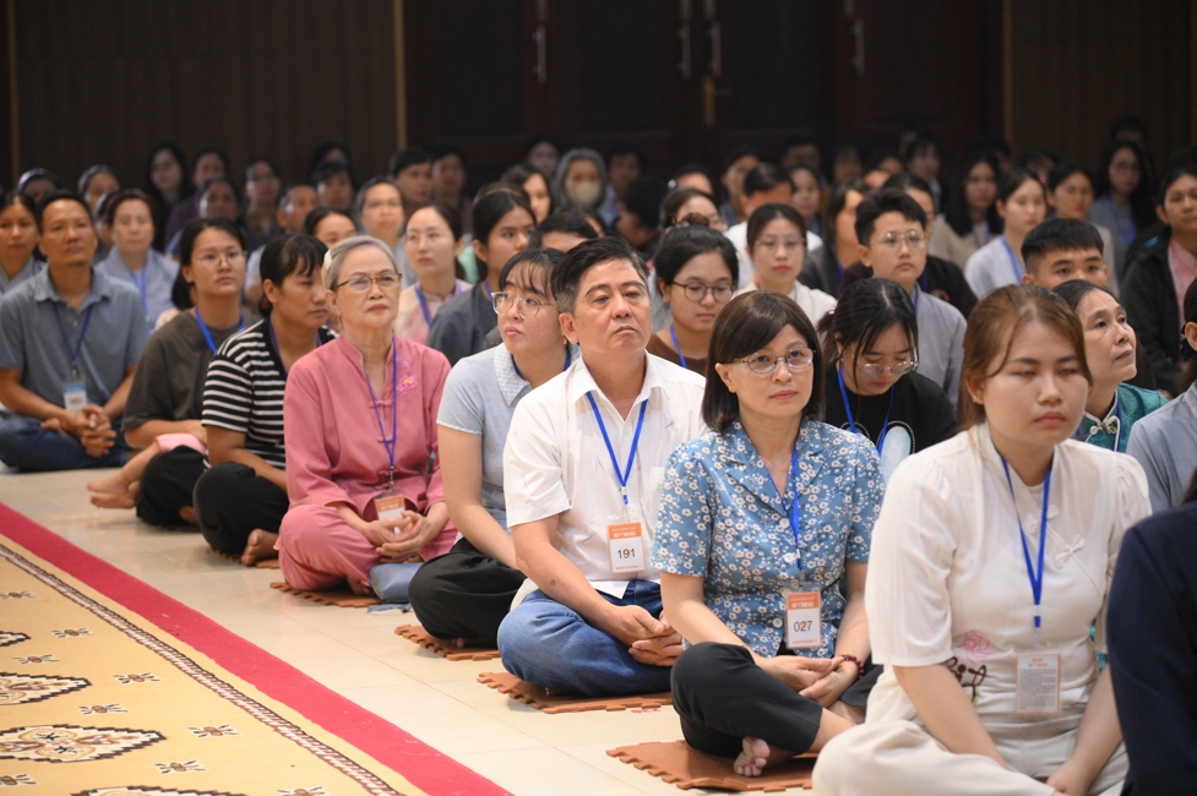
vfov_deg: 11.4
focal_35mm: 120
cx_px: 598
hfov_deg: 17.1
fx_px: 3987
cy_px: 398
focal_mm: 120
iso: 4000
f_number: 4
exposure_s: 1/200
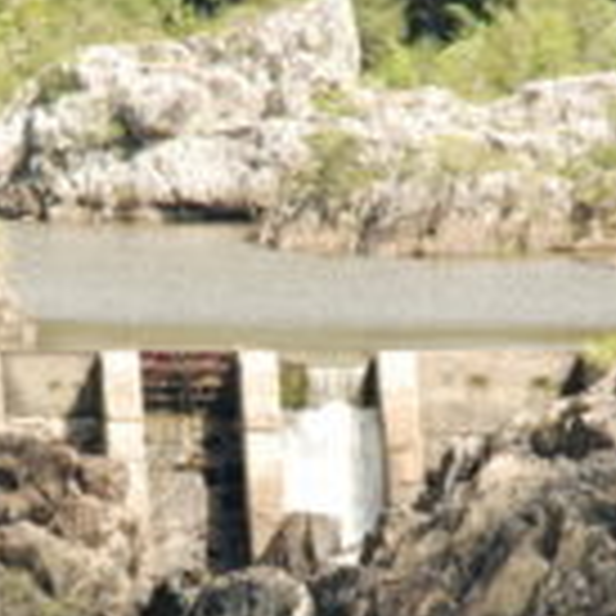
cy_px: 456
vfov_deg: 1.9
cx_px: 229
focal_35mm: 934
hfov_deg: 1.9
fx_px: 18804
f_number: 11
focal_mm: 200
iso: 400
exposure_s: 1/200
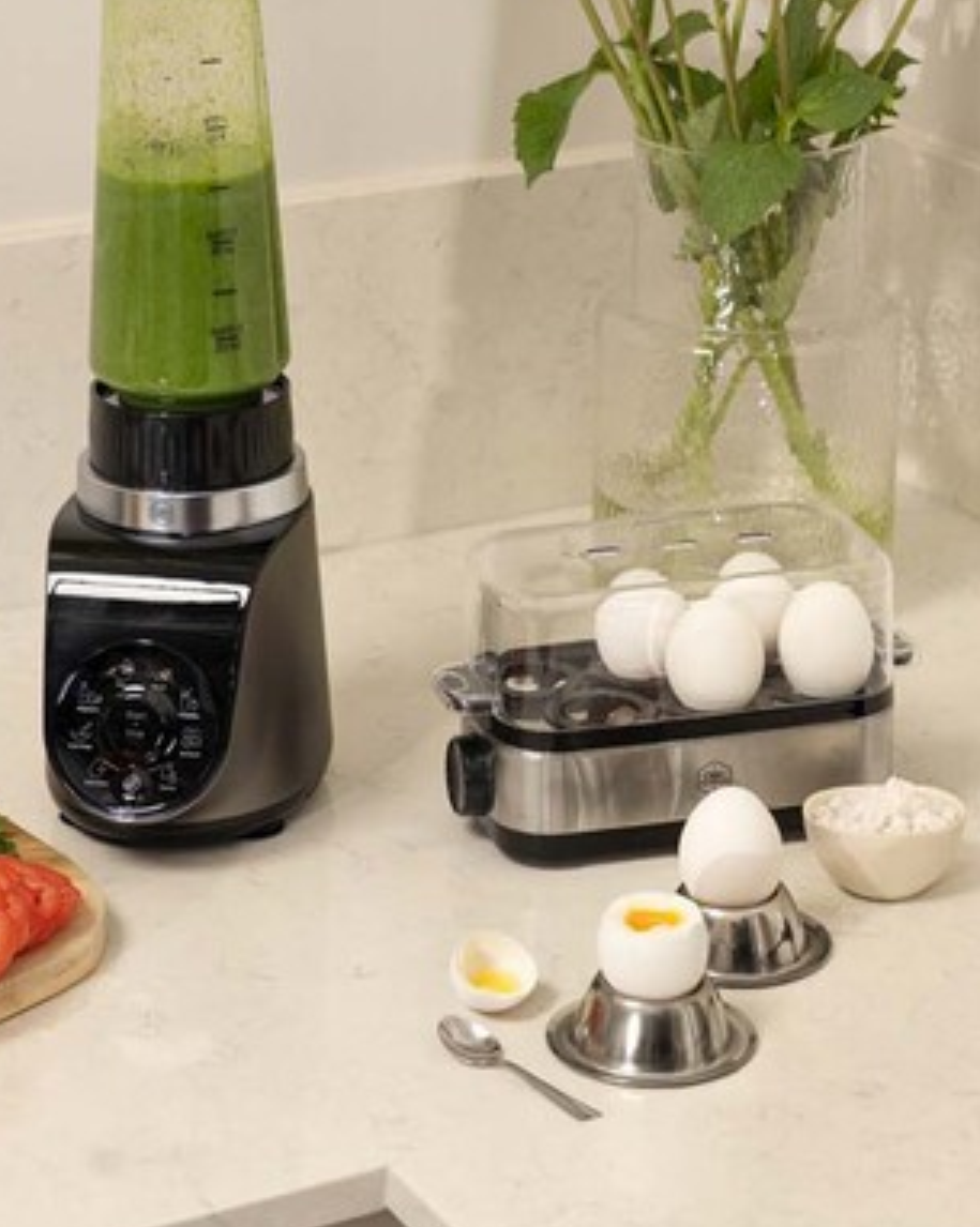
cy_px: 427
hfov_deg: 15.1
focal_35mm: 102
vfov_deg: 18.8
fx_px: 3702
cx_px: 572
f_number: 7.1
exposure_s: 1/160
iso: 50
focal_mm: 54
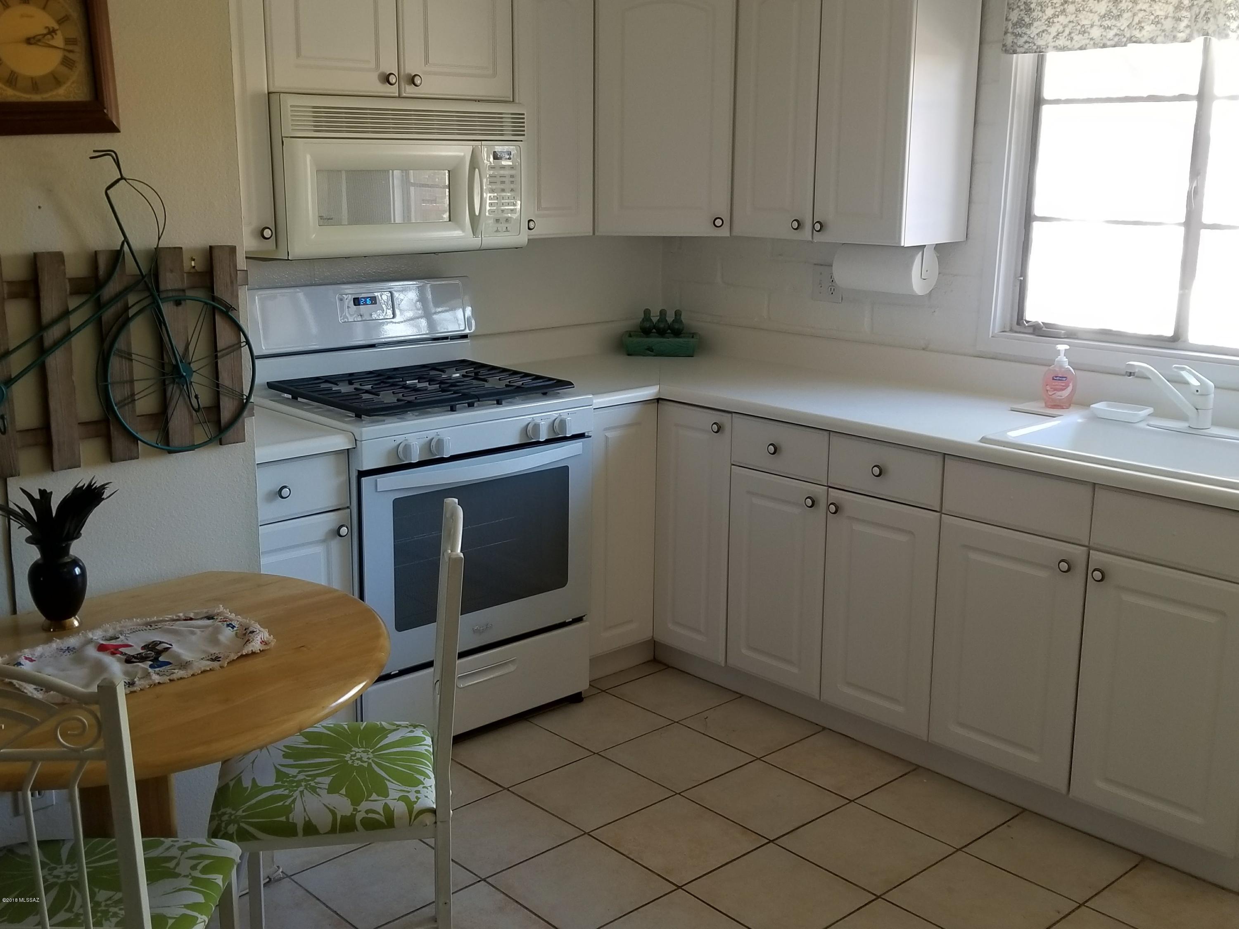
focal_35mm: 26
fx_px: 931
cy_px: 464
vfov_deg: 53.1
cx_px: 620
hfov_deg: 67.3
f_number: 1.7
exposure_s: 1/50
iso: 80
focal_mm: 4.25
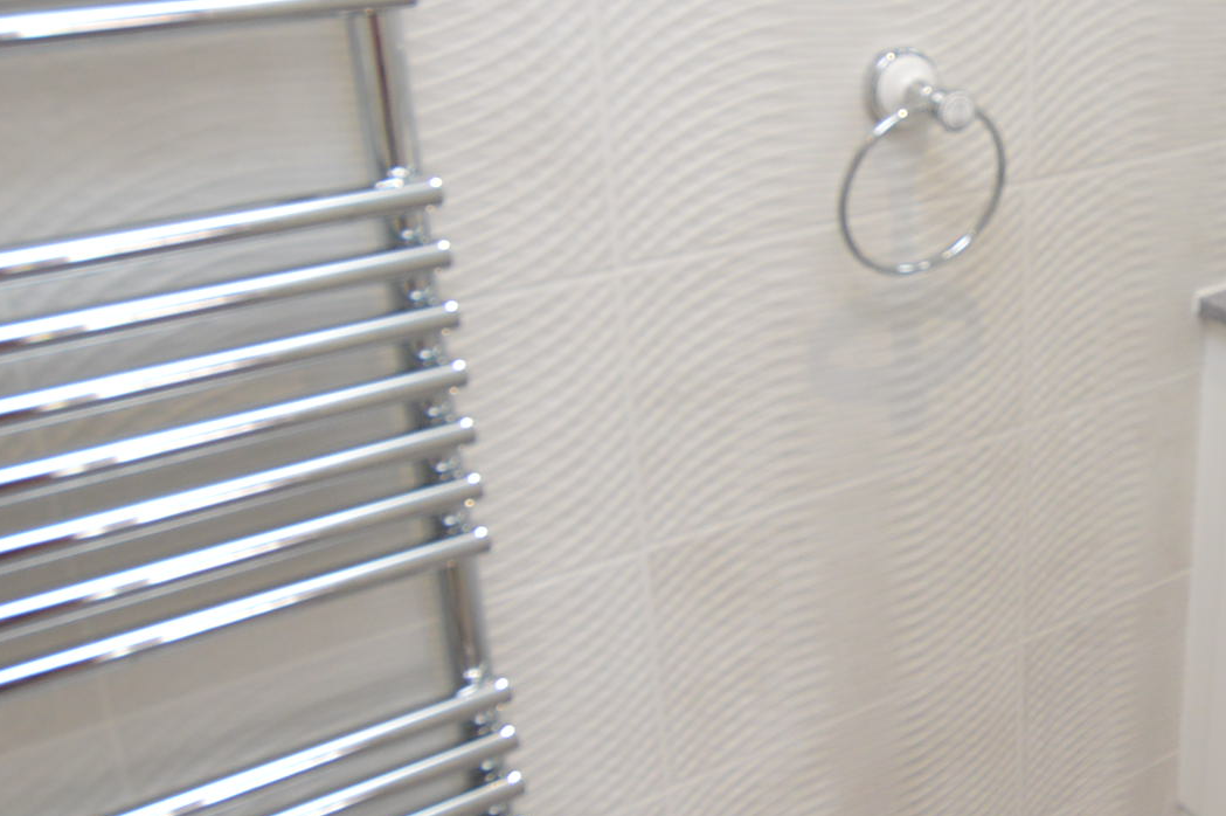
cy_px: 309
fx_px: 1463
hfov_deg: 42.4
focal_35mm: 43
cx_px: 1059
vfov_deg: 31.0
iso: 400
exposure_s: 1/60
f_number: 4
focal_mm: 10
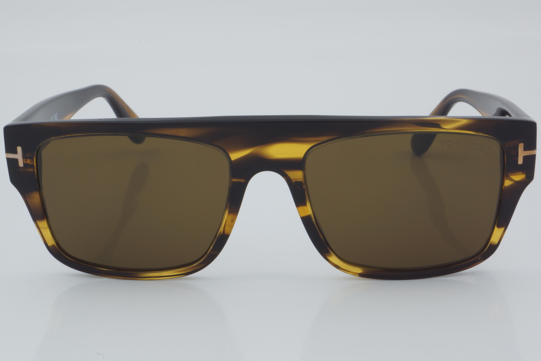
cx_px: 270
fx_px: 1240
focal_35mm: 82
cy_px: 180
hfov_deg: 24.6
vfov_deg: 16.6
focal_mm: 55
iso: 100
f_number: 32
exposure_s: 1/4
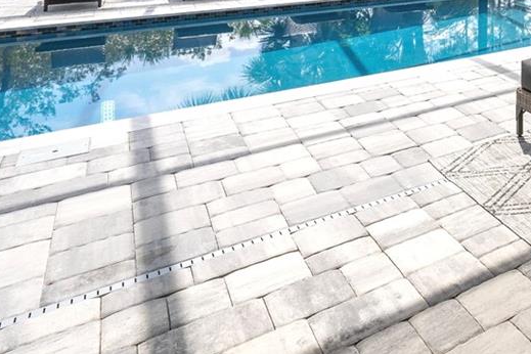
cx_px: 694
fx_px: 546
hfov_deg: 35.2
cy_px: -95
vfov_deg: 29.6
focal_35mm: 37
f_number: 8
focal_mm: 12
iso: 50
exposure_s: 1/125
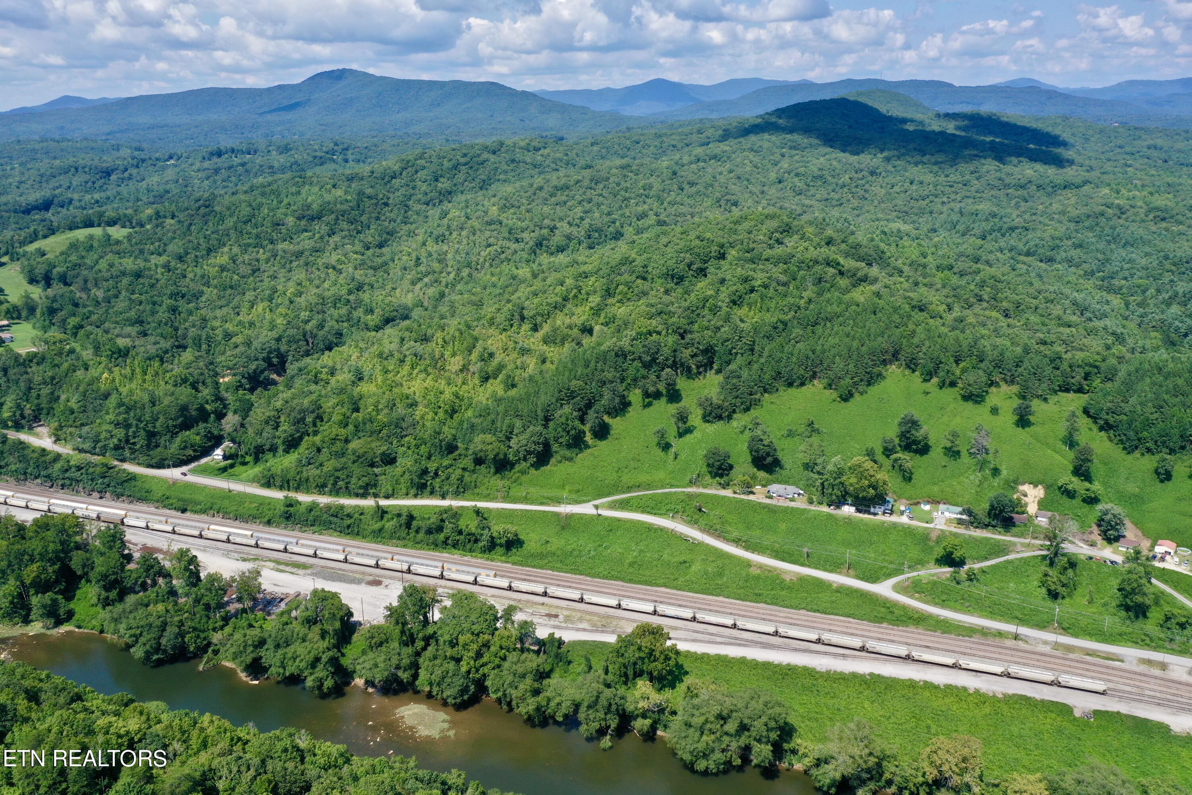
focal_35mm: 28
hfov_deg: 65.5
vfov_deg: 46.4
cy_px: 398
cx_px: 596
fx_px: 927
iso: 100
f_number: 6.3
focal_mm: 10.26
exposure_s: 1/120
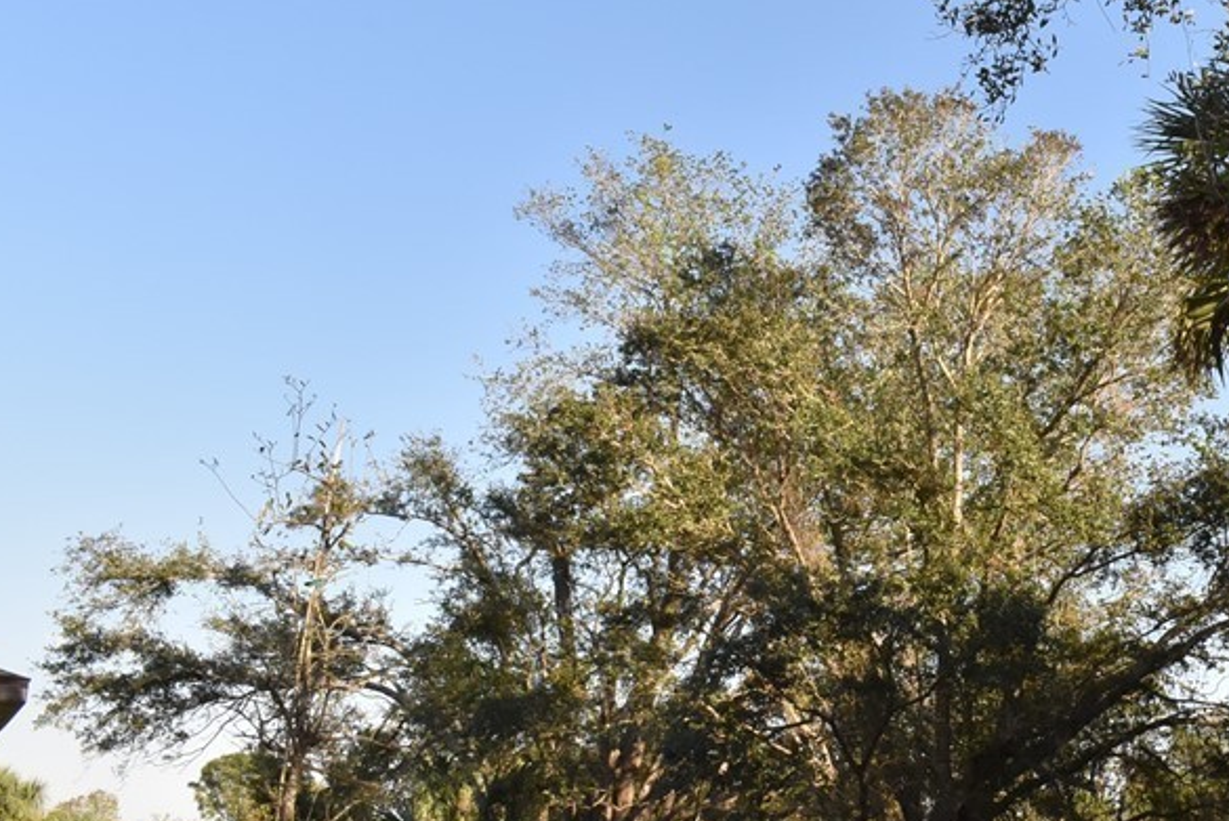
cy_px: 586
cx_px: 1080
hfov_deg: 37.3
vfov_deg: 26.8
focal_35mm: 50
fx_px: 1708
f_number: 18
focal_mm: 18
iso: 800
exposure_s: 1/200
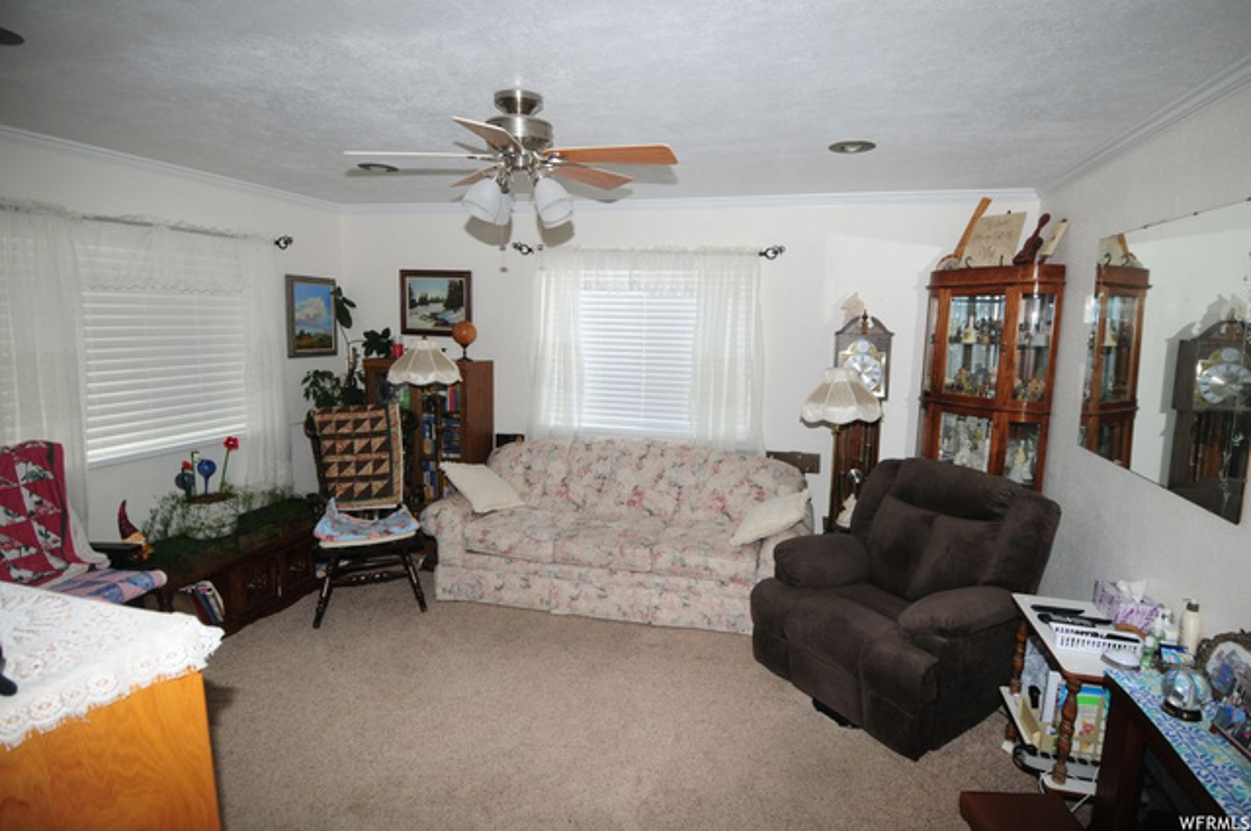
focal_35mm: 18
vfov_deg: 67.2
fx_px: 625
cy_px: 416
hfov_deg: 90.1
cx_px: 626
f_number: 5
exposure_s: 1/60
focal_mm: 12
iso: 200
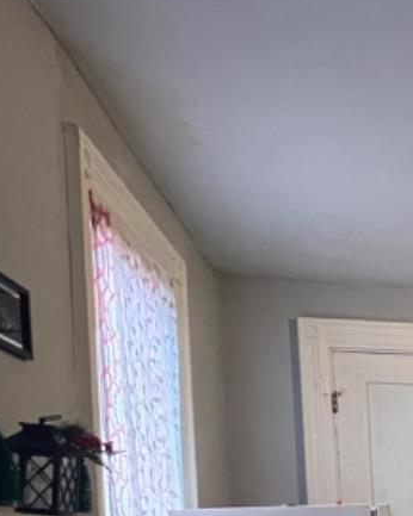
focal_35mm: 44
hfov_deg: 23.1
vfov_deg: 36.1
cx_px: 697
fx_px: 673
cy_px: 558
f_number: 1.8
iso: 800
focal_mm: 1.57
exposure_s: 1/60
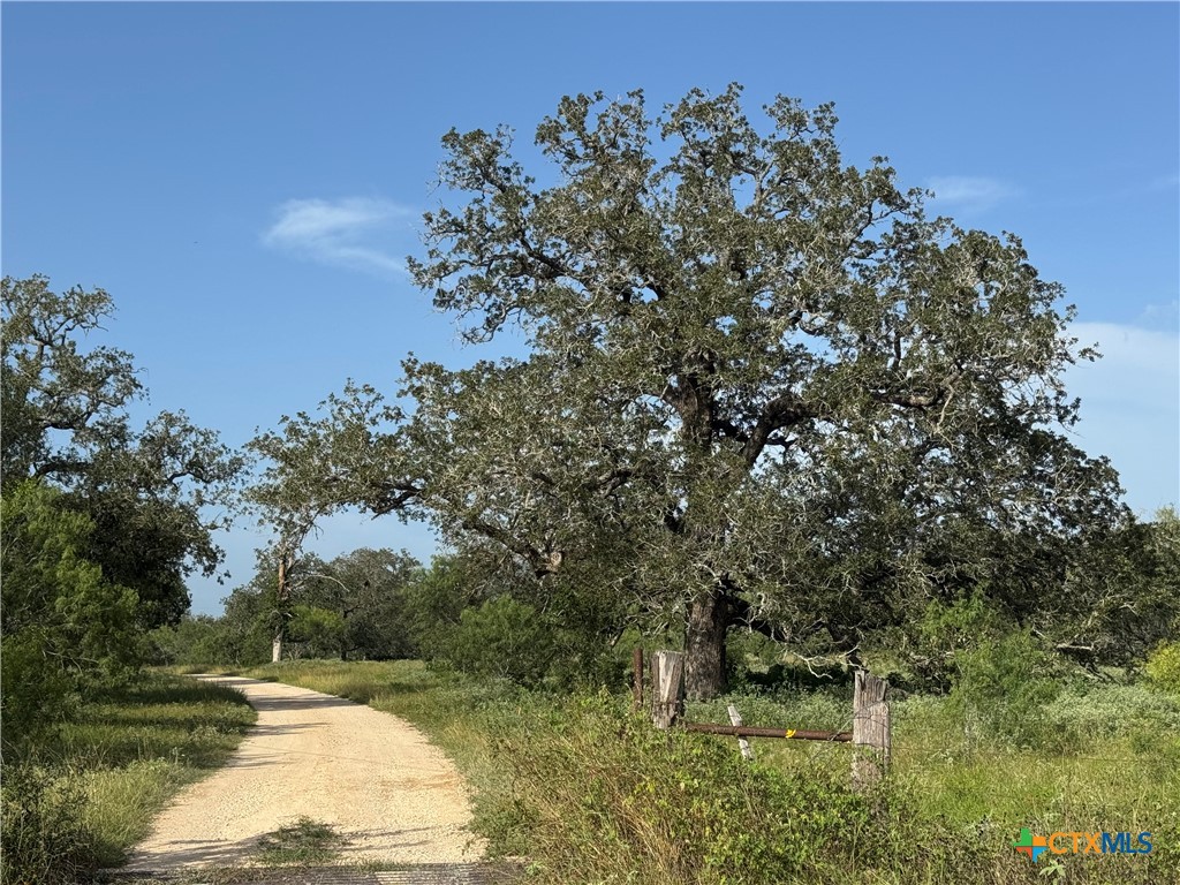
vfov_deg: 30.3
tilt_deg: +6.8
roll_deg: +0.0
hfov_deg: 39.7
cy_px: 442
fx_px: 1636
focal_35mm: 48
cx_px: 590
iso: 64
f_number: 1.78
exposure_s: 1/4608
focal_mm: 6.76
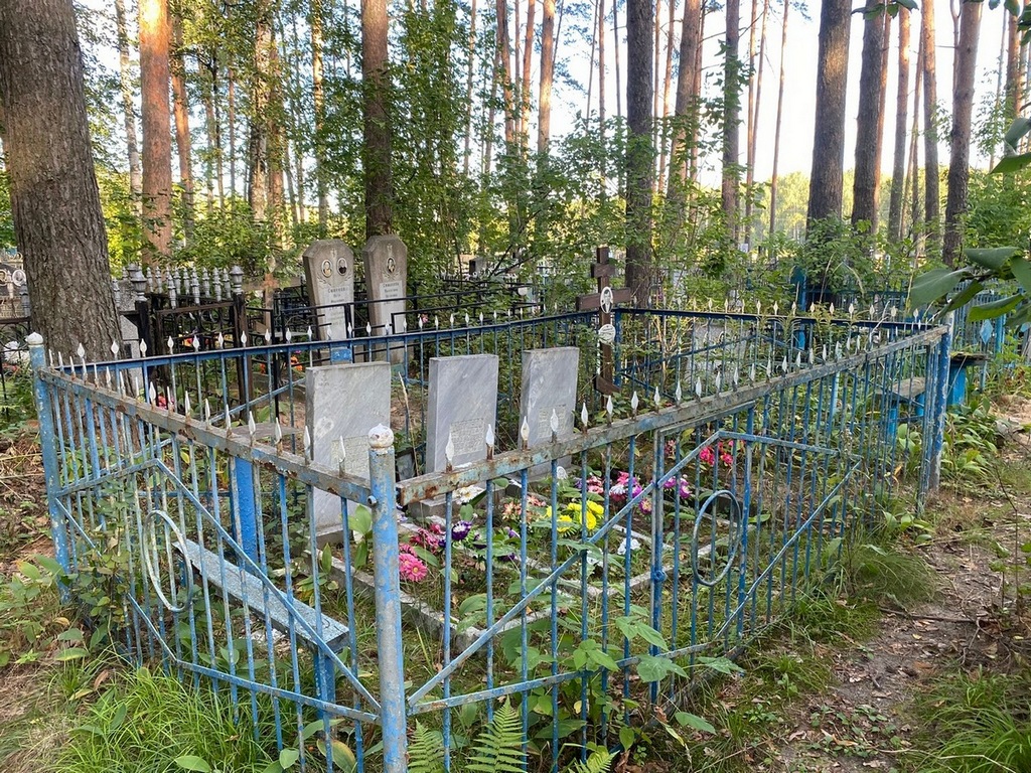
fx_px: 774
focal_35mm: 26
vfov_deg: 53.1
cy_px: 386
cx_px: 516
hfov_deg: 67.3
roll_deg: -1.3
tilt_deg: -9.8
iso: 80
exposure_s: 1/121
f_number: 1.8
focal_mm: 4.25
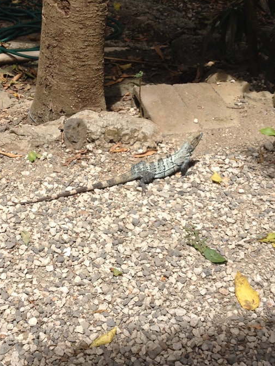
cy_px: 176
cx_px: 123
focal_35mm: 62
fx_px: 657
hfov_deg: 23.6
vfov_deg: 31.2
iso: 50
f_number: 2.4
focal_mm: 4.28
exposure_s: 1/778
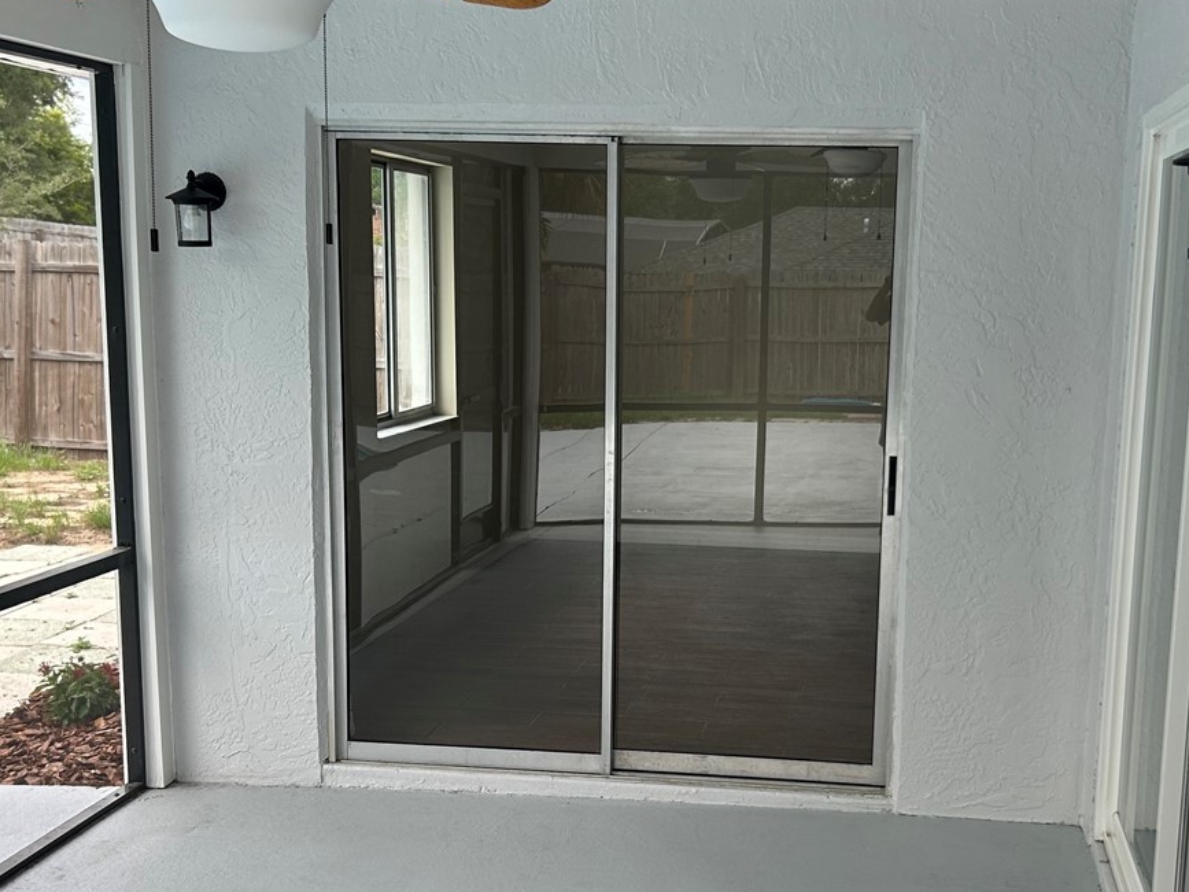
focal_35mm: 48
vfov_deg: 30.2
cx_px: 701
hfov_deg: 39.5
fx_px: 1648
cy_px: 549
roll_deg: -0.8
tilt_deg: -10.6
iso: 50
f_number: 1.5
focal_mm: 5.7
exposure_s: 1/674
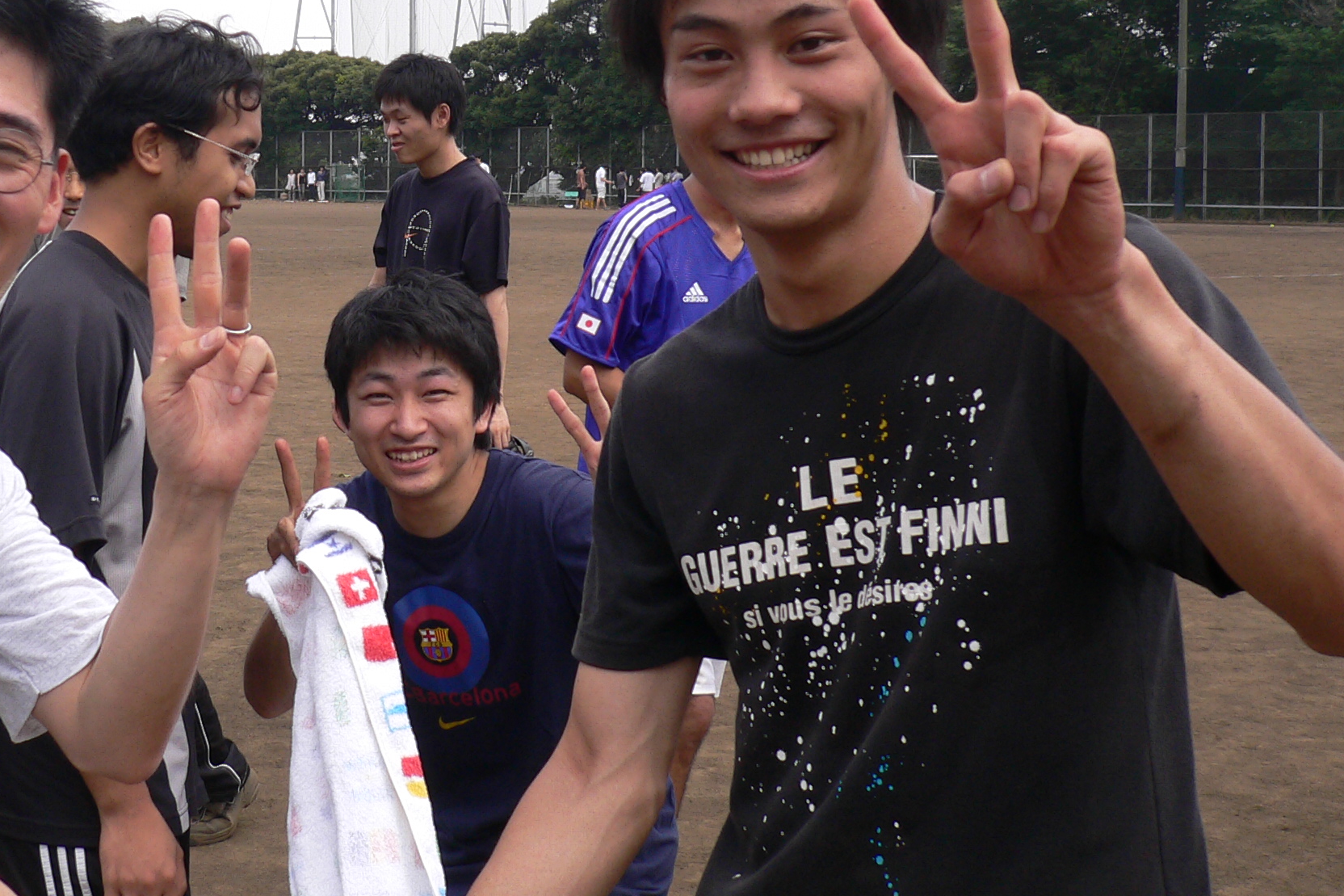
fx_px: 2090
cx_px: 363
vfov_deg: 24.0
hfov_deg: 35.0
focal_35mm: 56
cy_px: 243
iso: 80
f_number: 2.8
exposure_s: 1/640
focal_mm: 5.8
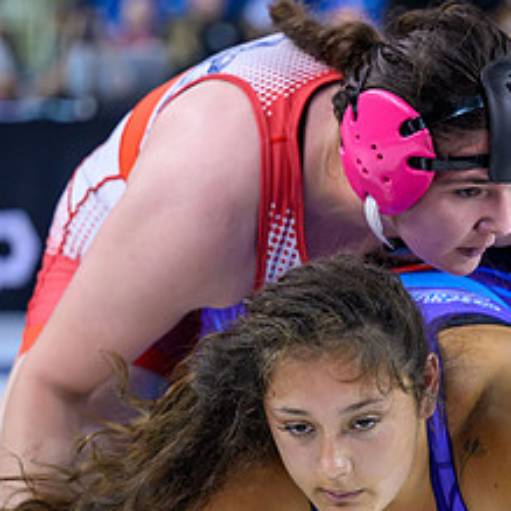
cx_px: 393
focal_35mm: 248
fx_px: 4142
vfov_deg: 7.1
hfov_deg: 7.1
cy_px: 401
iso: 2000
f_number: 2.8
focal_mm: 101
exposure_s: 1/800
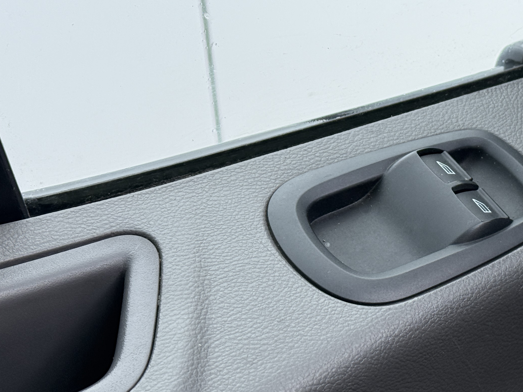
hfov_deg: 20.9
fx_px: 1405
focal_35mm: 93
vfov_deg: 15.9
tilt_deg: -38.1
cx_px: 396
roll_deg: +2.1
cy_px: 206
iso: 160
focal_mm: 6.76
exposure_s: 1/114
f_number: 1.78
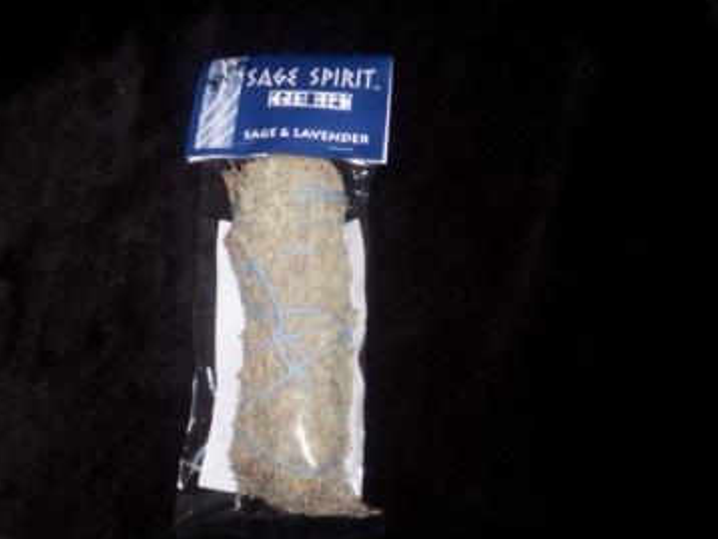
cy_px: 254
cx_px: 289
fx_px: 934
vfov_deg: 32.2
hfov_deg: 41.9
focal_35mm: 45
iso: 140
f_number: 4.5
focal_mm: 5.9
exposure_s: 1/64
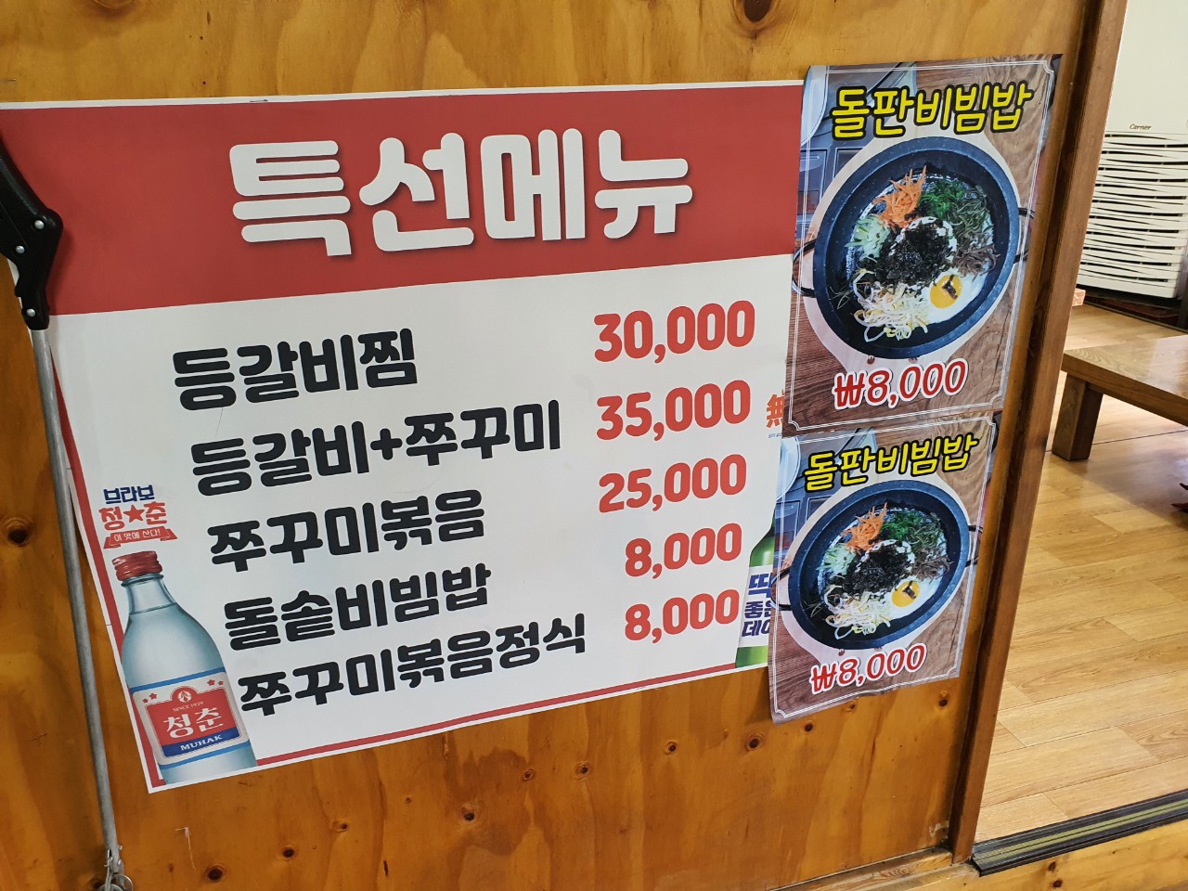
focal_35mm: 26
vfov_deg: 53.1
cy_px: 446
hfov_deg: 67.3
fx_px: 892
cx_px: 594
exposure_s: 1/60.2
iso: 200
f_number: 2.4
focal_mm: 4.3
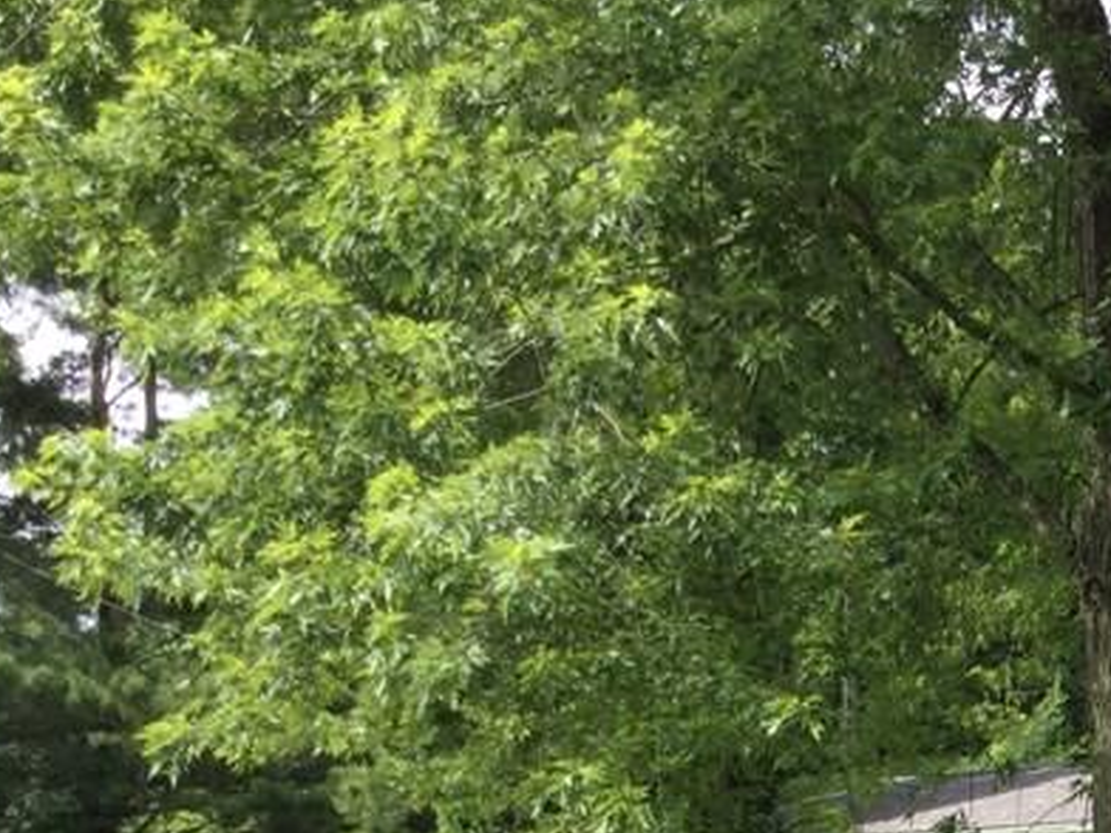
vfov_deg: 17.2
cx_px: 1278
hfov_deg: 22.5
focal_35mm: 81
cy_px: 1065
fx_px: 2600
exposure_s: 1/350
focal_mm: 3.3
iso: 25
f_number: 2.4
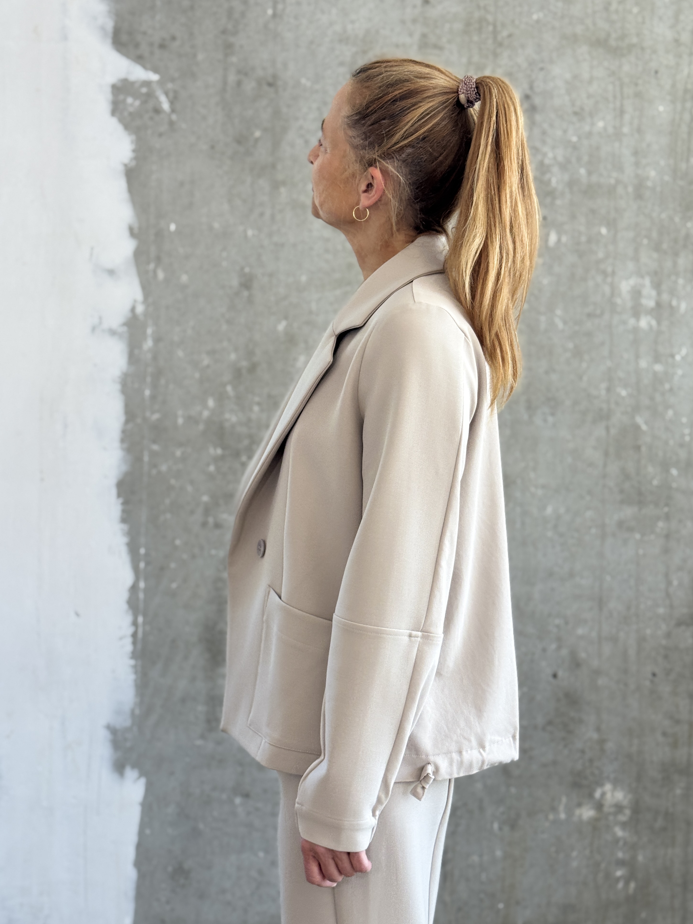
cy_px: 450
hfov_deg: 29.1
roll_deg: -0.8
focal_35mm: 50
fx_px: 1335
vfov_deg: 38.2
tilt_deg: -1.7
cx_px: 335
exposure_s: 1/100
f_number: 1.78
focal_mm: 6.76
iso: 80
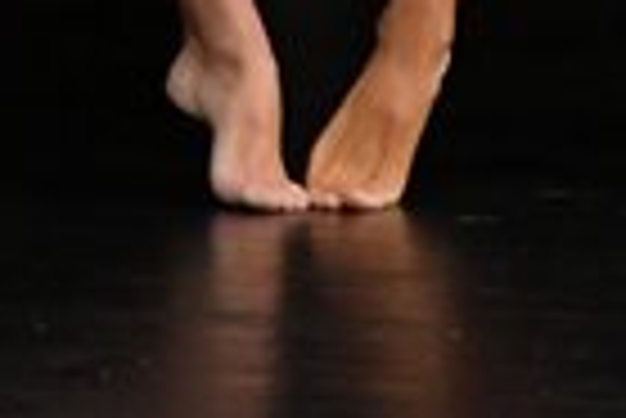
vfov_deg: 0.9
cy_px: -674
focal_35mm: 1502
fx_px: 26145
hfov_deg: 1.4
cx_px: 903
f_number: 5.6
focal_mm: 180
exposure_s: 1/400
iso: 3200
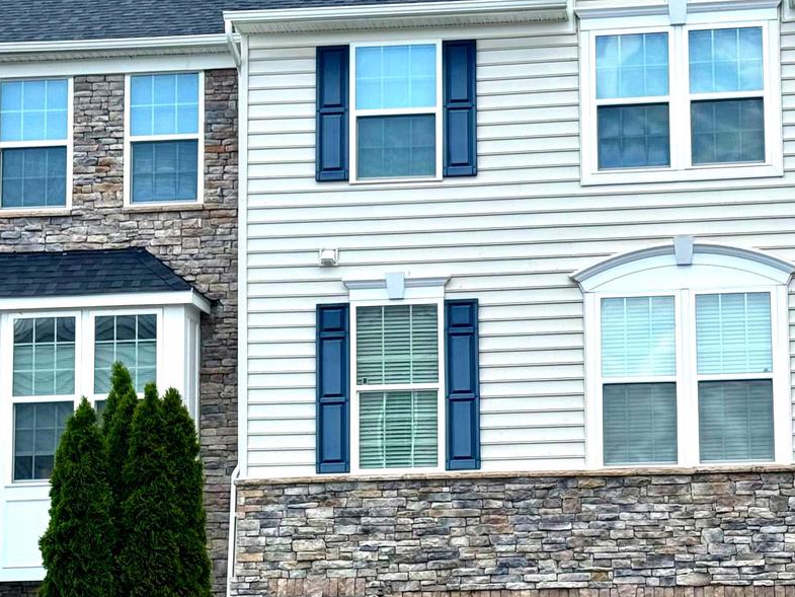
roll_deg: +1.1
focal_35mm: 88
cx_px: 526
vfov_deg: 16.8
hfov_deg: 22.2
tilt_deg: +8.0
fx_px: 2021
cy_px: 383
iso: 64
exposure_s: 1/980
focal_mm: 6.76
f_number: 1.78
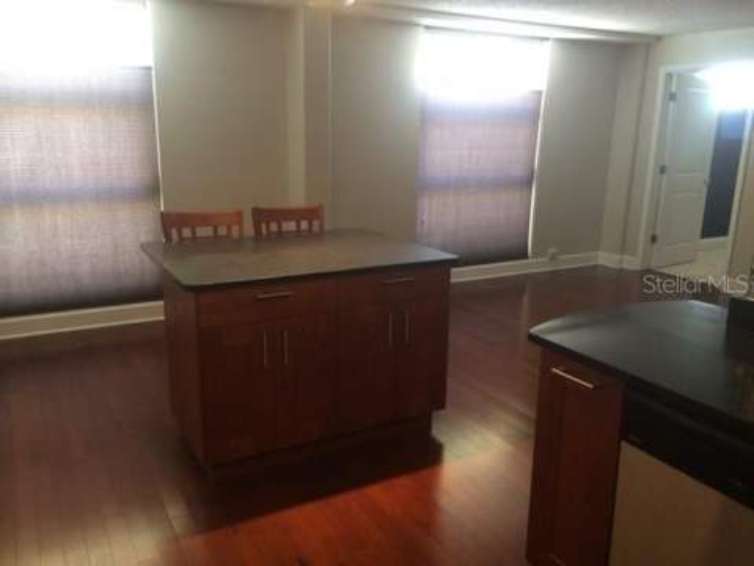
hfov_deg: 60.0
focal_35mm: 30
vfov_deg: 46.8
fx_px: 653
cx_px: 377
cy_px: 283
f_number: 2.2
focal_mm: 4.12
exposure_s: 1/30
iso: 125
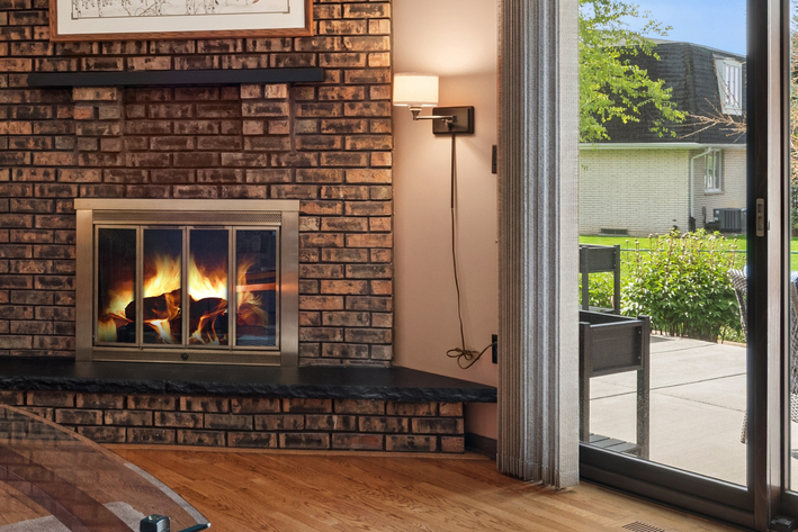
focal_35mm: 48
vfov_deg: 28.0
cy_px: 188
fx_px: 1064
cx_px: 299
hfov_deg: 40.8
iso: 250
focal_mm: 14
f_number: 8
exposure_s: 1/10
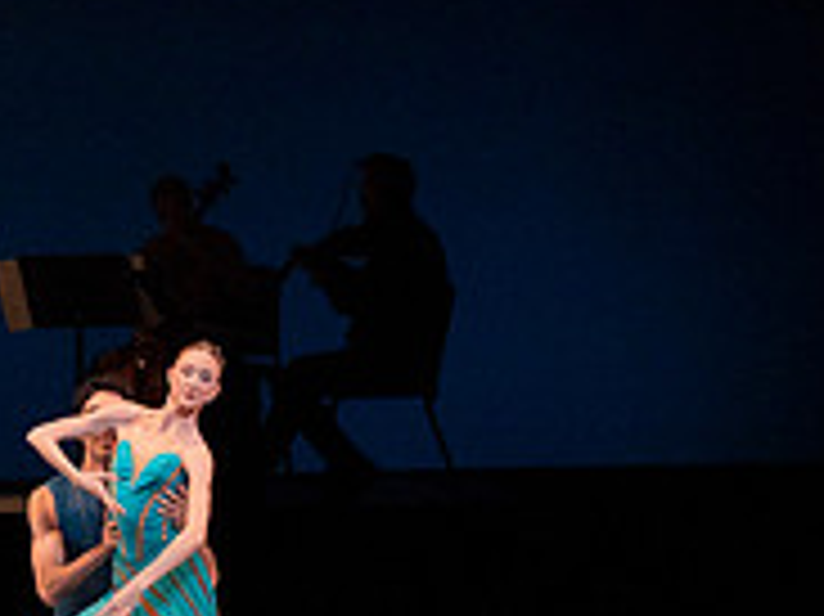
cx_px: -230
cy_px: 304
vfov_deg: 3.0
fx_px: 11728
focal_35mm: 493
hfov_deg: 4.0
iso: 8000
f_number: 7.1
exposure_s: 1/400
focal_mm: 162
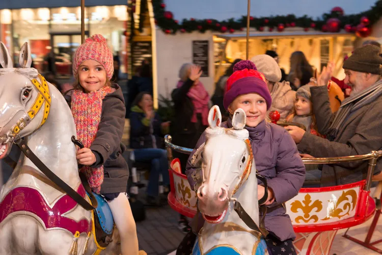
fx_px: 509
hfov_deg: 41.1
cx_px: 191
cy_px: 128
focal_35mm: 48
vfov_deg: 28.1
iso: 400
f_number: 5
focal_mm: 48
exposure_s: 1/50
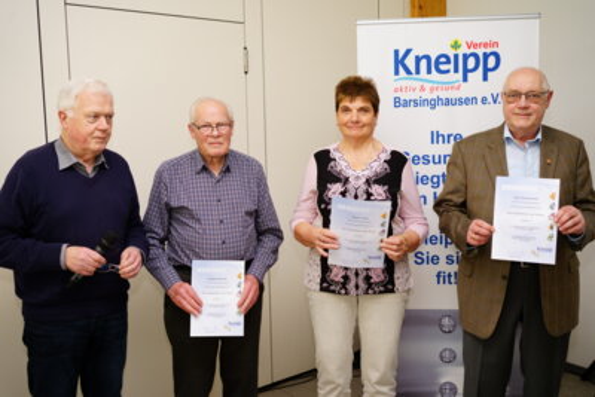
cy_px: 198
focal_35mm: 35
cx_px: 298
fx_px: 579
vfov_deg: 37.9
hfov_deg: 54.4
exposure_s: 1/60
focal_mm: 35
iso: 800
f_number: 4
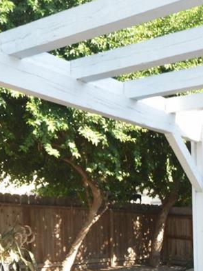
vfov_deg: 32.7
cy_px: 256
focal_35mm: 55
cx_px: 217
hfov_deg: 24.9
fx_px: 430
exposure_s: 1/125
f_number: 5.6
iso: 200
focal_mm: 10
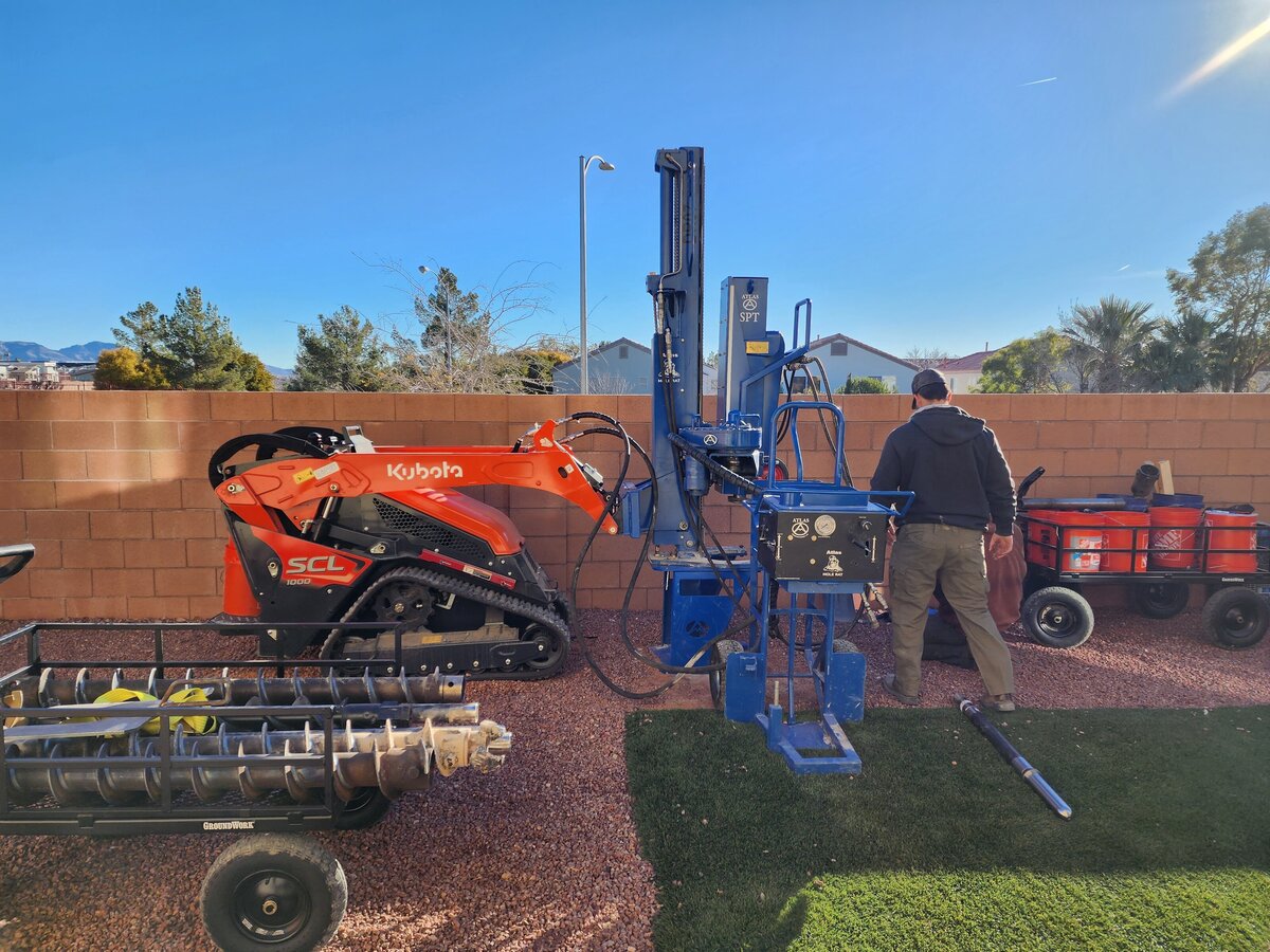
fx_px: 844
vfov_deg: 58.9
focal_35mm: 23
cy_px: 476
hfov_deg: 73.9
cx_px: 635
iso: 12
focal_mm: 6.4
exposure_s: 1/788
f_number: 1.8
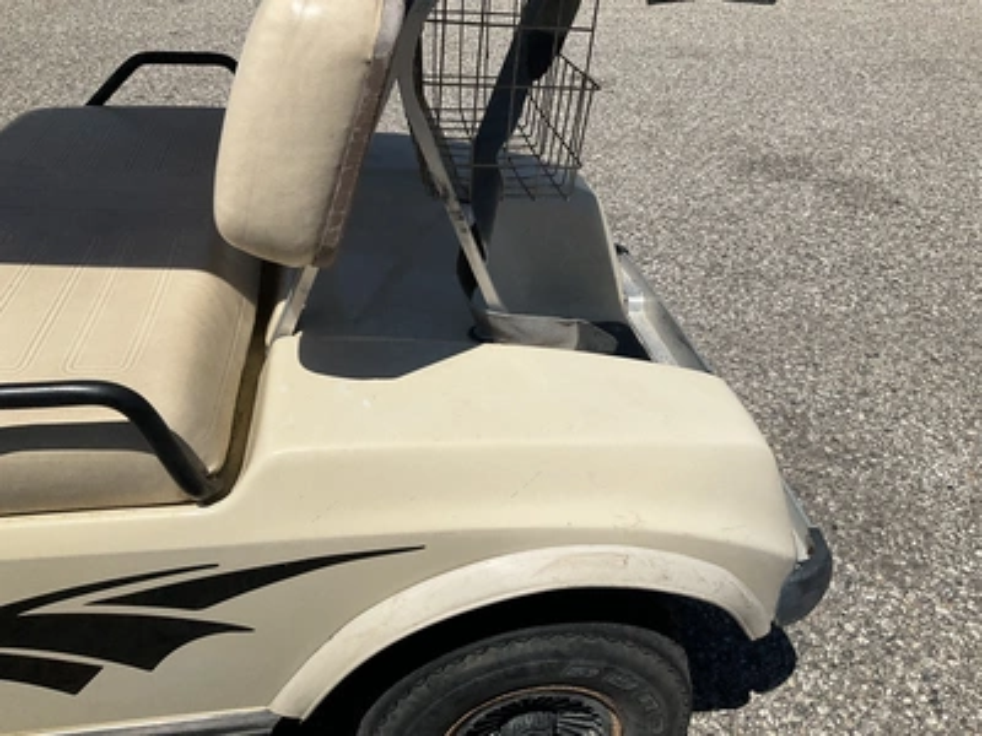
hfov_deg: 61.7
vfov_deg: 48.2
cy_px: 368
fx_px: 823
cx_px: 491
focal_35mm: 29
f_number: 1.8
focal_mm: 3
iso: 25
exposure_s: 1/4785
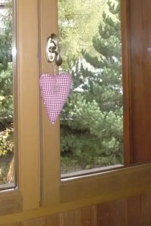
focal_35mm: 66
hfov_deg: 20.3
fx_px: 415
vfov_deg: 29.4
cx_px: 22
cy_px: 27
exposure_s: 1/800
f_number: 2.8
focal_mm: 5.8
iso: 800
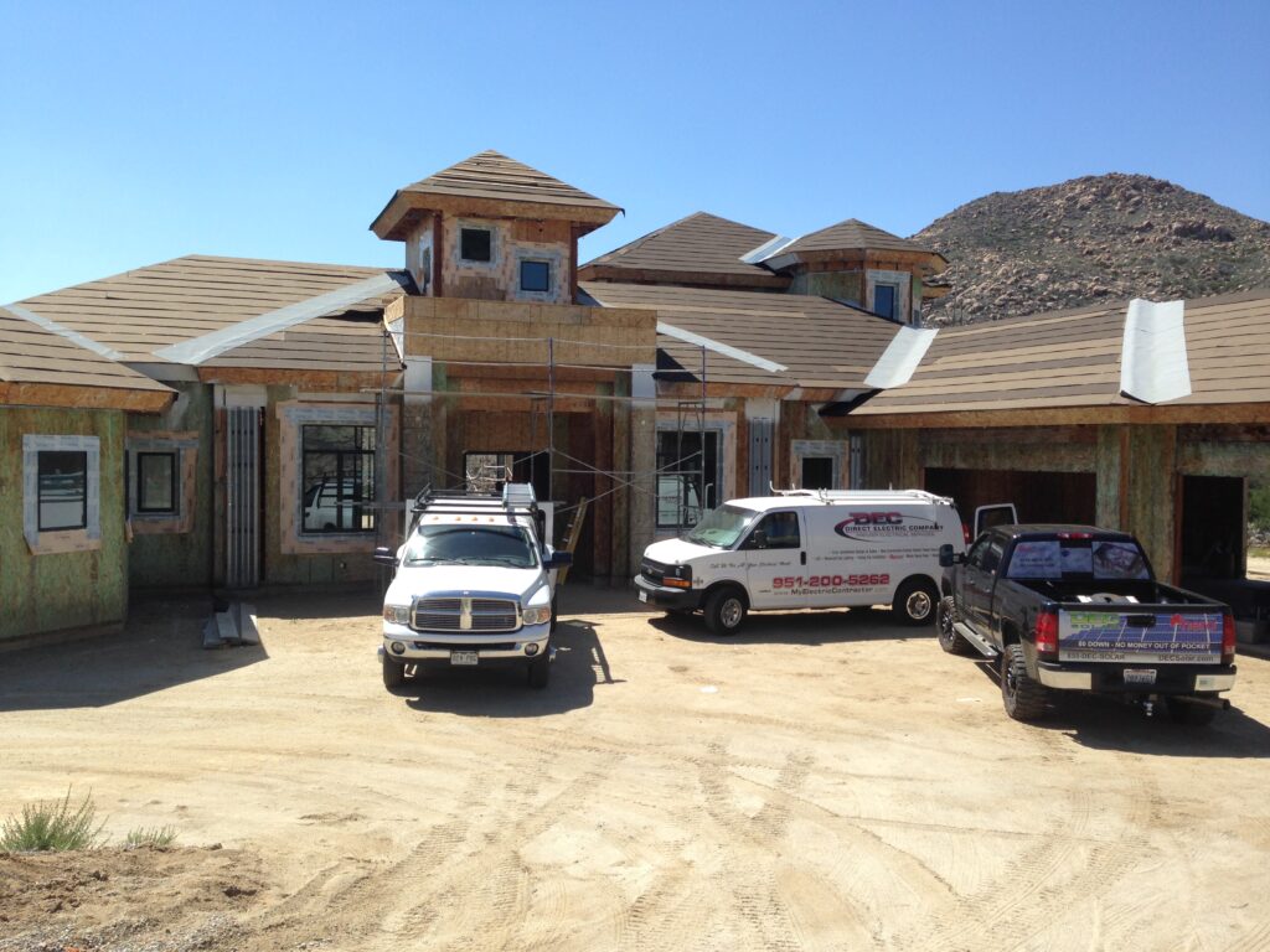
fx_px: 1211
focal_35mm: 33
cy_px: 476
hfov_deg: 55.4
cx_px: 635
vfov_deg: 42.9
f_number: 2.4
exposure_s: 1/1232
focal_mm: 4.12
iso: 50
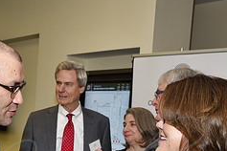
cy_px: 178
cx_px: 45
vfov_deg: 17.2
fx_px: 479
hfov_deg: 26.2
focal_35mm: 76
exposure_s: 1/60
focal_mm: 31
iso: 200
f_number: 5
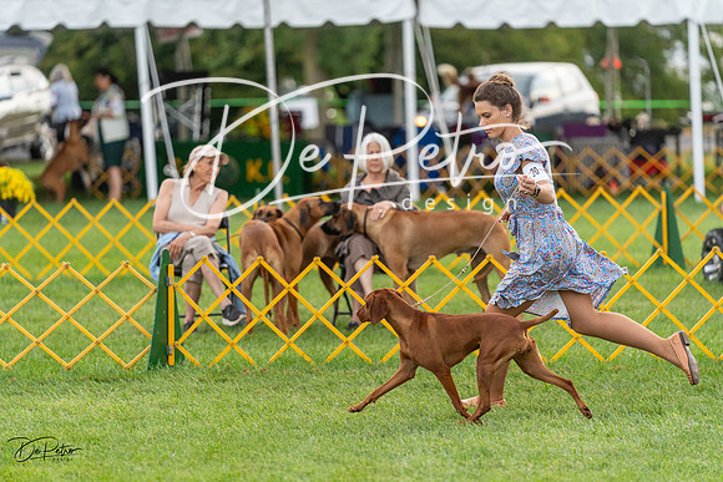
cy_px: 241
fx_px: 4017
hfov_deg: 10.3
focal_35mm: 200
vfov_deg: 6.9
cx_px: 362
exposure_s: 1/1000
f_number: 3.2
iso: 1000
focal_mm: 200
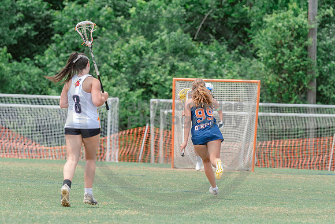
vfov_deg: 3.7
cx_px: 188
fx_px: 3482
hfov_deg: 5.5
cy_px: 151
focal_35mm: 374
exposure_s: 1/1000
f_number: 4
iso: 250
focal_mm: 200
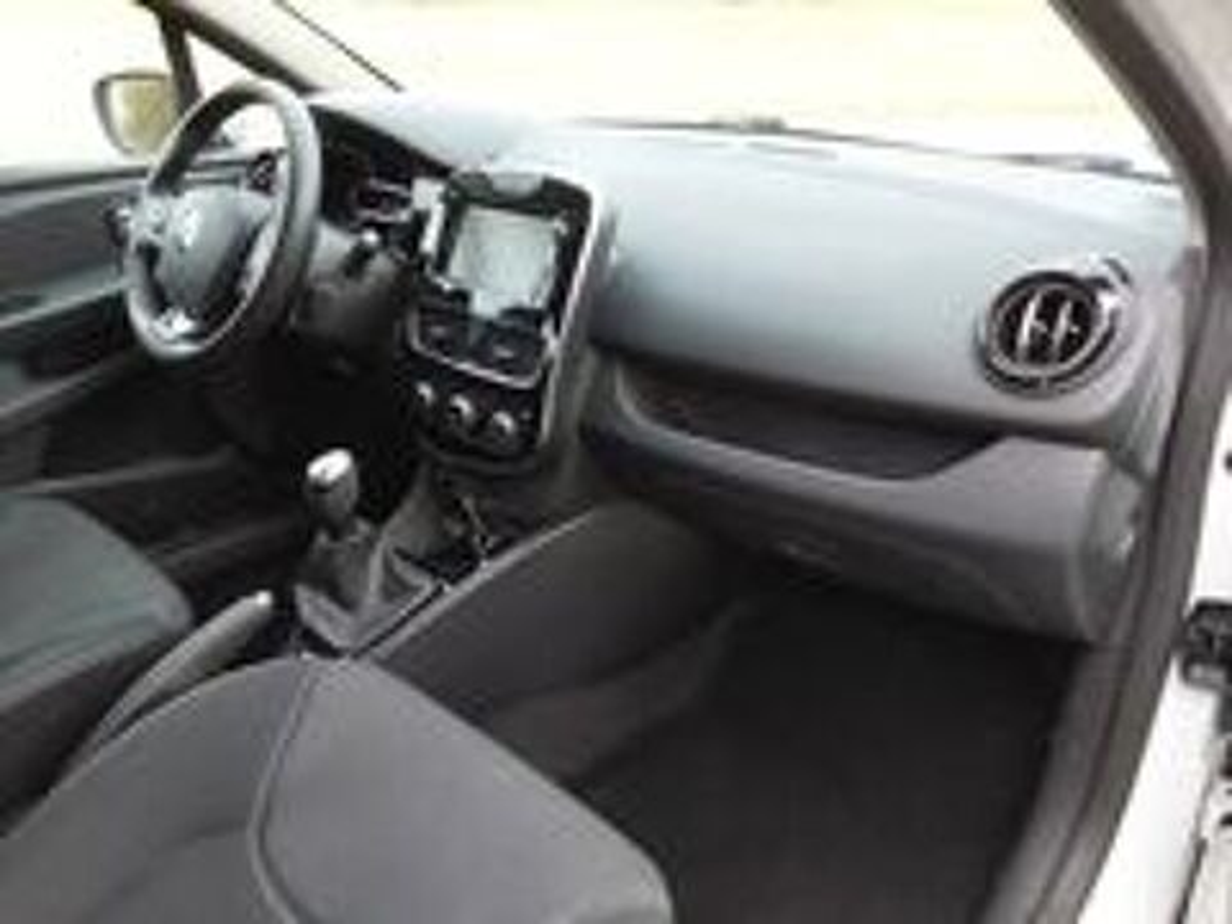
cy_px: 462
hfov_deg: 63.4
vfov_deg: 49.7
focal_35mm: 28
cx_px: 616
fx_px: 997
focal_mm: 2.91
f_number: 1.9
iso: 50
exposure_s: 1/100
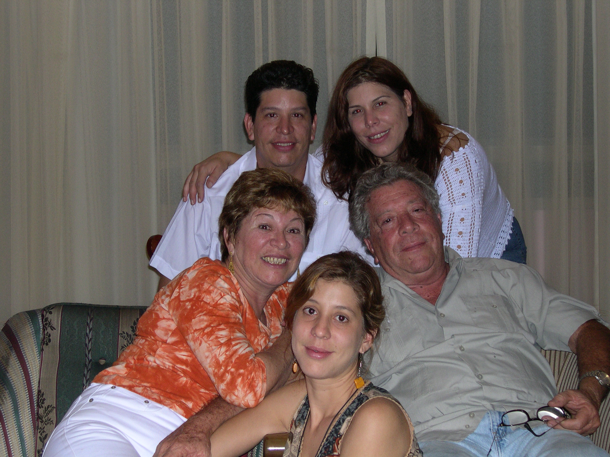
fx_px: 1181
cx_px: 305
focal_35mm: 67
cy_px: 228
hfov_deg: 29.0
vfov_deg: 21.9
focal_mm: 14.2
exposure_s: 1/60
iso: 179
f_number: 3.7
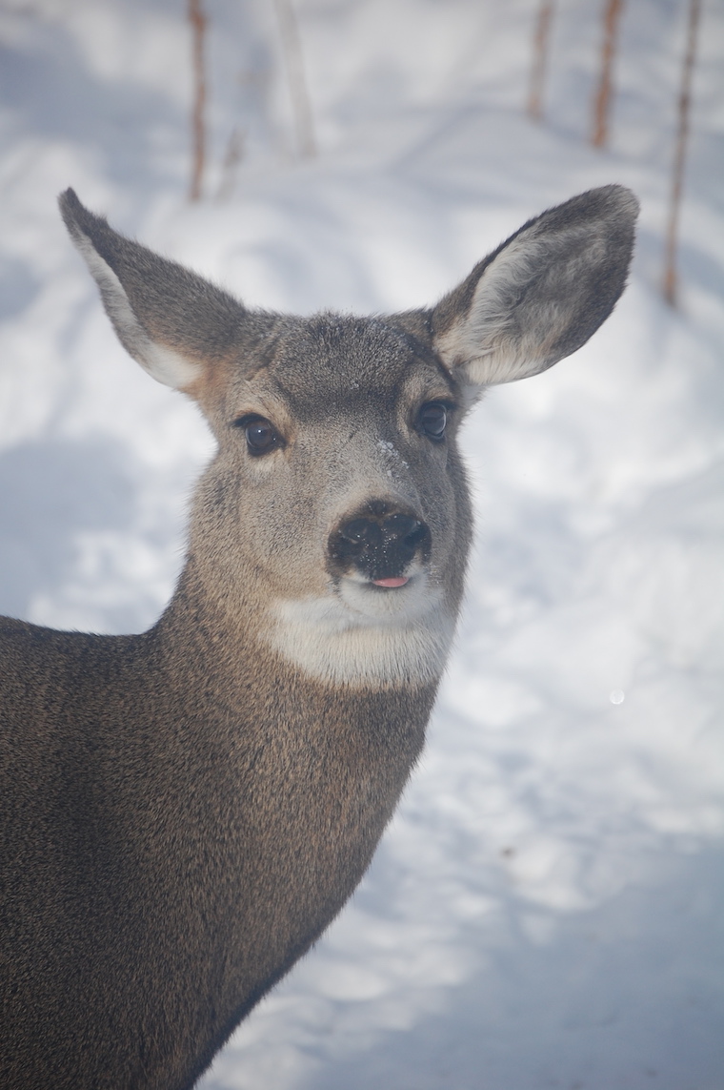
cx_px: 362
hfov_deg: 5.9
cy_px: 545
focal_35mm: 232
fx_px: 7026
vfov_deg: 8.9
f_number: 5.6
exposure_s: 1/2000
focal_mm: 155
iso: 280
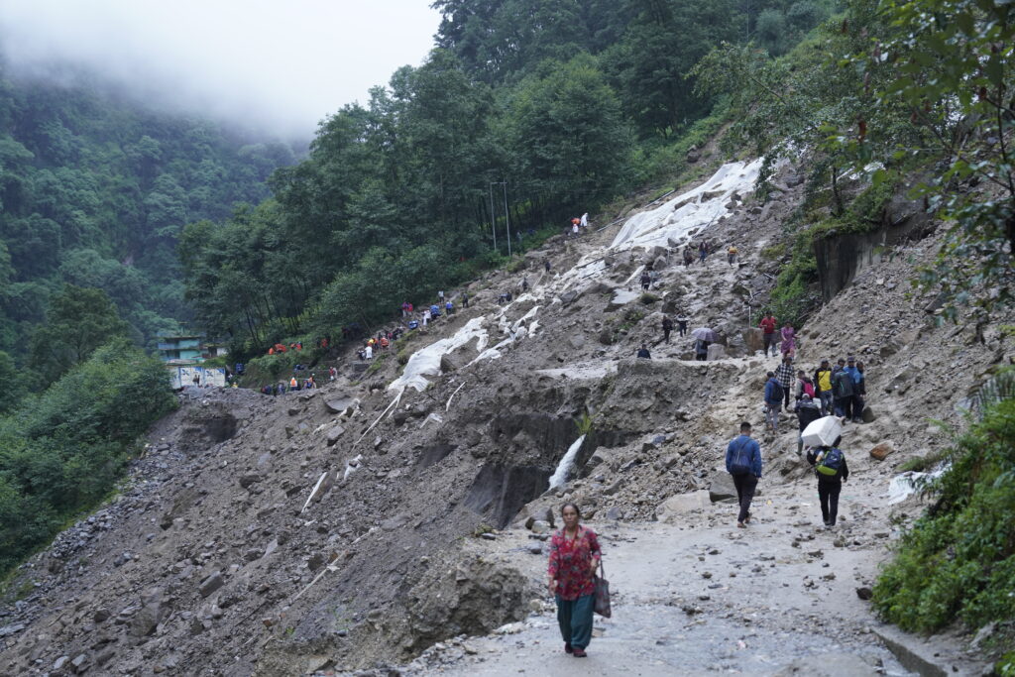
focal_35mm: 50
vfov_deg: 27.0
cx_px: 508
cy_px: 338
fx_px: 1410
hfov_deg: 39.6
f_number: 2.8
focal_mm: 50
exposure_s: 1/60
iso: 800
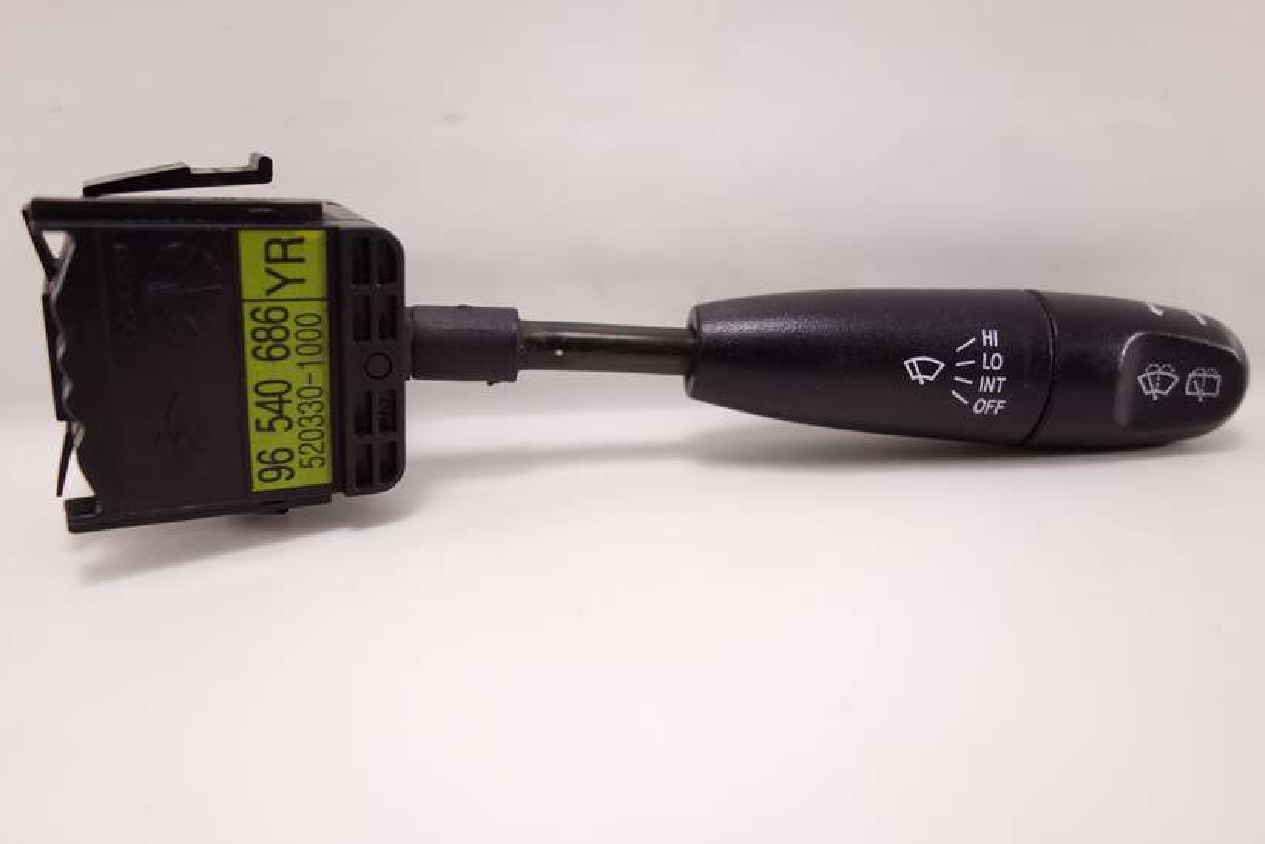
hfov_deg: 65.5
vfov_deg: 46.4
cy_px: 422
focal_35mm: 28
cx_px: 632
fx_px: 984
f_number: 2.2
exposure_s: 1/100
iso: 125
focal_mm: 10.4
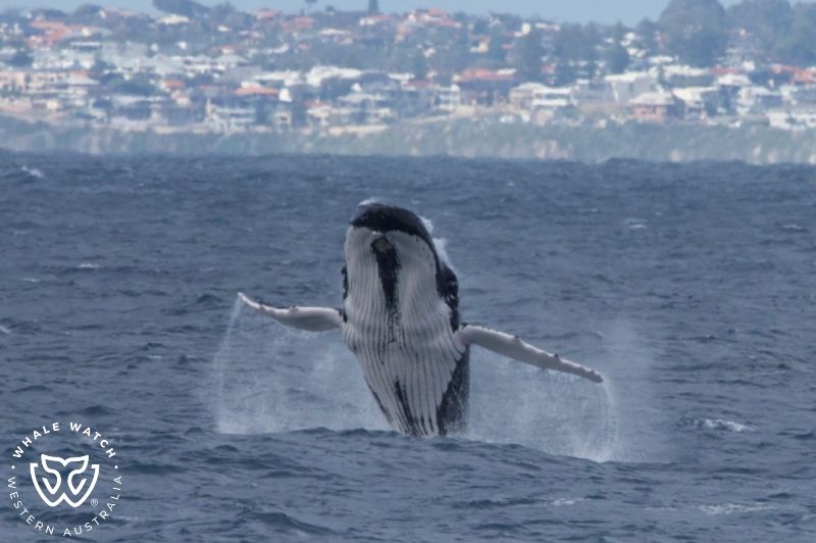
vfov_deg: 2.3
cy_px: 272
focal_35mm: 600
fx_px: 13588
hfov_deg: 3.4
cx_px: 408
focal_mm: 600
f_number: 8
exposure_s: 1/3200
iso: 1000
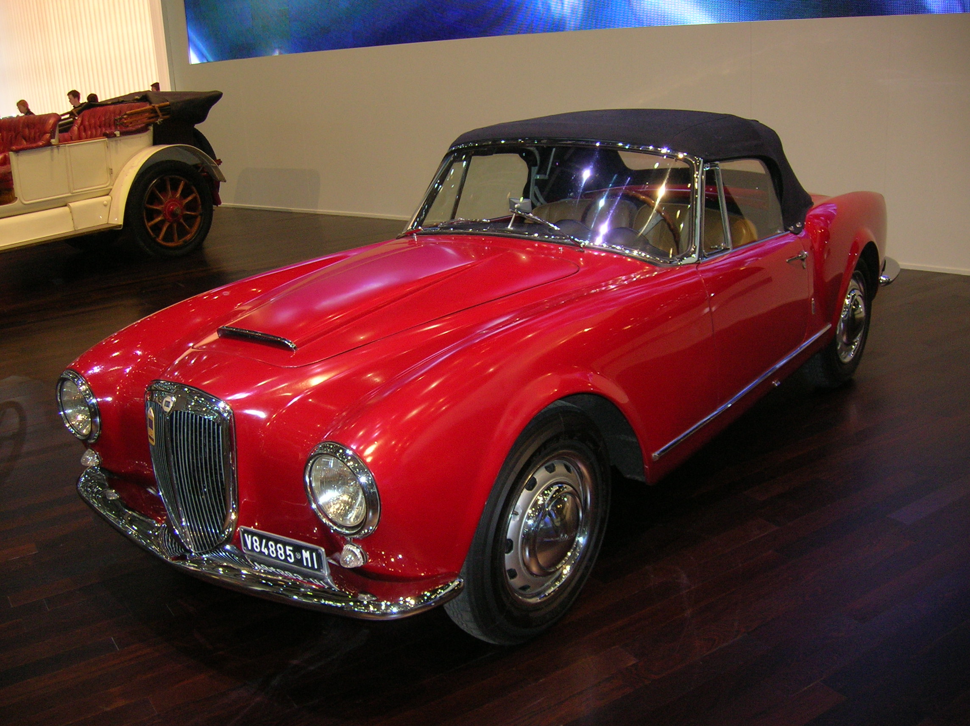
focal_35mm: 34
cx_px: 485
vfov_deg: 41.7
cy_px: 363
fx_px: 952
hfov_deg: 54.0
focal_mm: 5.7
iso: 123
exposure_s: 1/60.1
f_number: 2.9
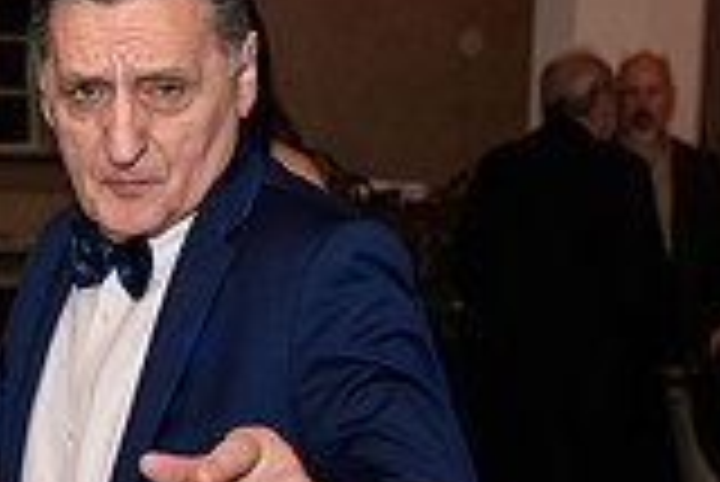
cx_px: 94
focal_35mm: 105
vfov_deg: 13.0
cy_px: 345
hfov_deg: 19.1
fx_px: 2102
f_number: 3.2
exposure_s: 1/125
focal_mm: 29
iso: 1600
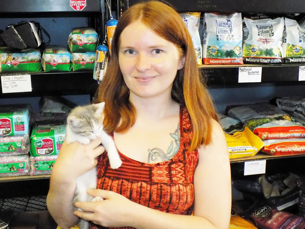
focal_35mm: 46
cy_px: 114
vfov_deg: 31.5
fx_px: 405
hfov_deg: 41.2
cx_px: 152
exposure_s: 1/50
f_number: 3.7
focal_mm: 8.1
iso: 1600
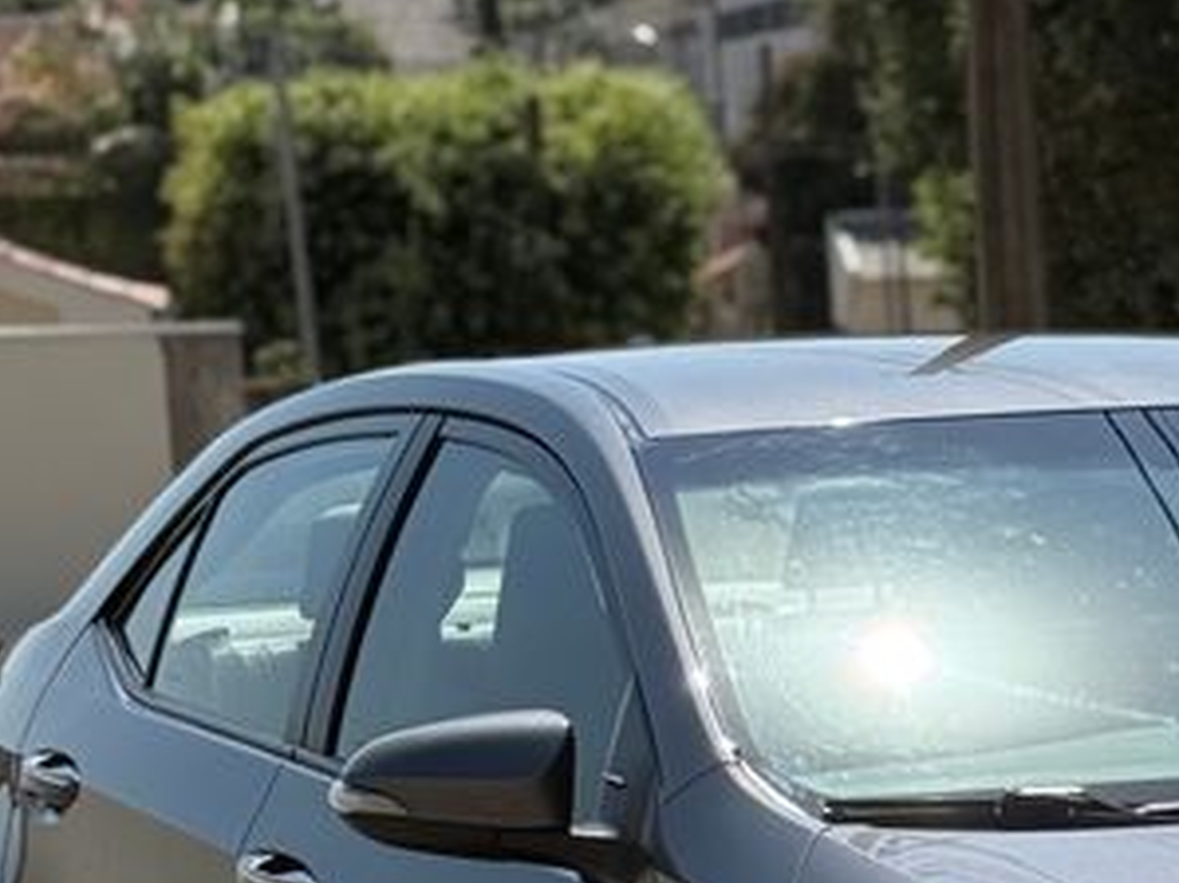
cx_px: 1278
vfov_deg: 11.2
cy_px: 1060
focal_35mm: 130
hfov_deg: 14.8
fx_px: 4426
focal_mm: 6.76
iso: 64
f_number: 1.78
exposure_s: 1/5208
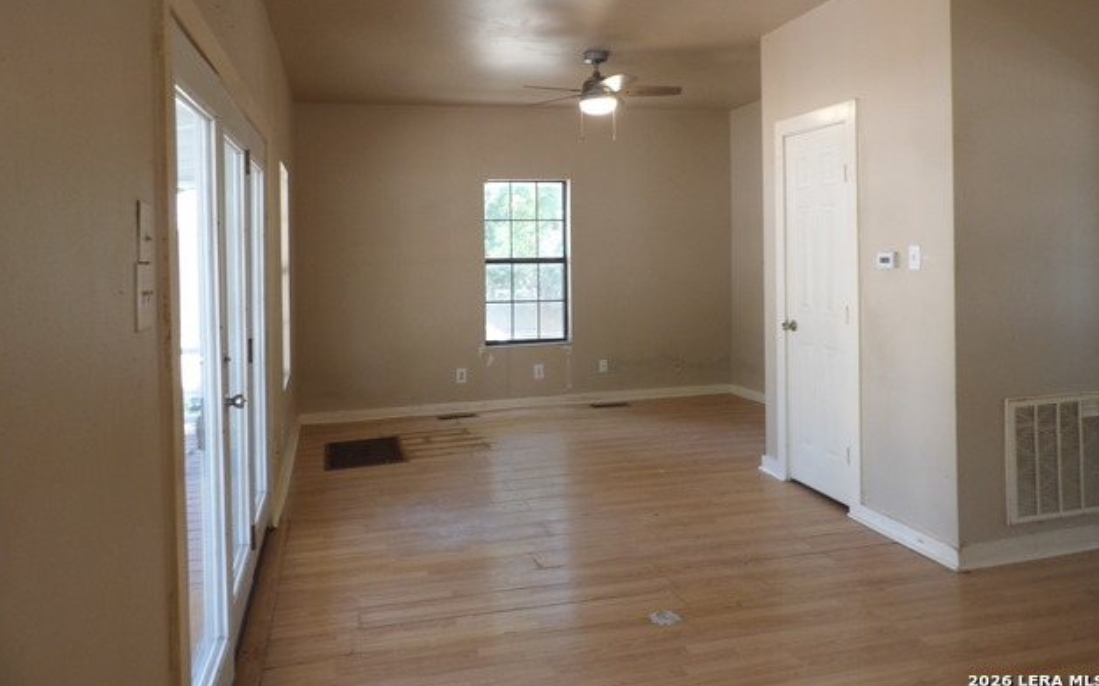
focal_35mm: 26
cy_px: 270
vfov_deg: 47.3
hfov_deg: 70.4
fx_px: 779
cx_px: 546
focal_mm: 4.3
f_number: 3.2
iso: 187
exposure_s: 1/33
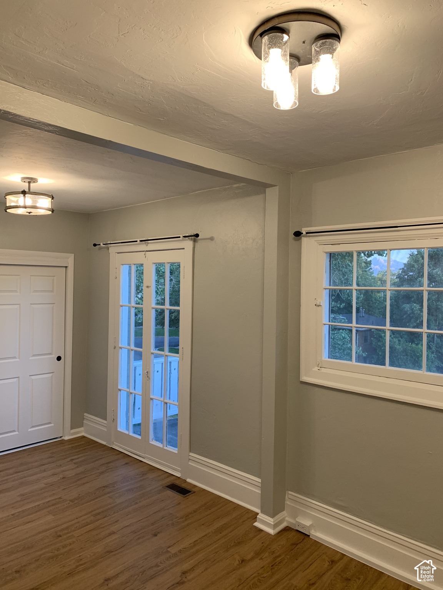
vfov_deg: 67.3
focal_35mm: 26
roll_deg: -0.8
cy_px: 295
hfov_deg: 53.1
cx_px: 222
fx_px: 444
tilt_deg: +0.3
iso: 80
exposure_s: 1/60
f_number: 1.8
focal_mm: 4.25
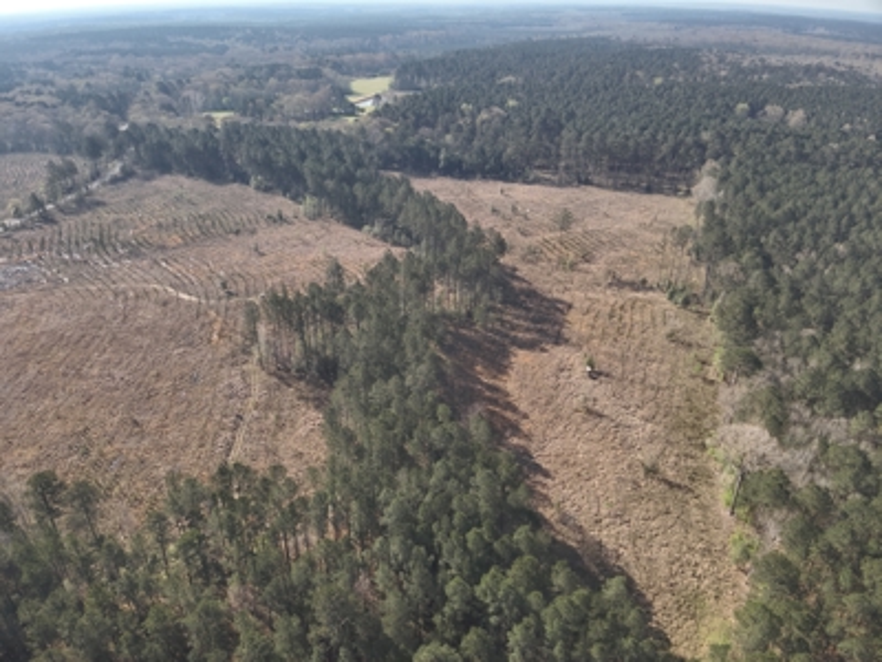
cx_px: 441
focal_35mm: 24
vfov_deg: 56.8
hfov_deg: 71.6
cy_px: 331
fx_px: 612
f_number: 2.8
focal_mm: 4.4
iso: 100
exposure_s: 1/500
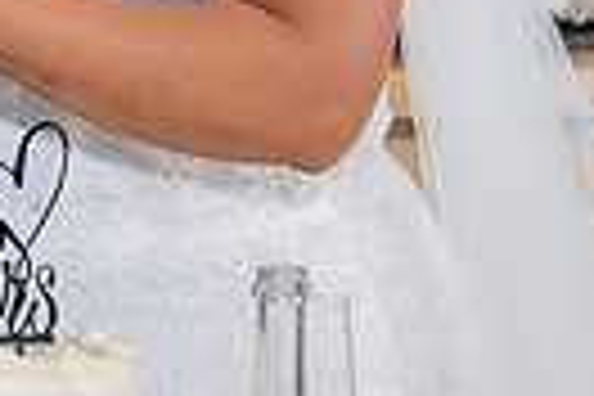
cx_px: -567
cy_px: -196
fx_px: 6517
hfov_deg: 5.1
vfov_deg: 3.5
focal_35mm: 395
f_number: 3.2
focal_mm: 80
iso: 1600
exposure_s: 1/200
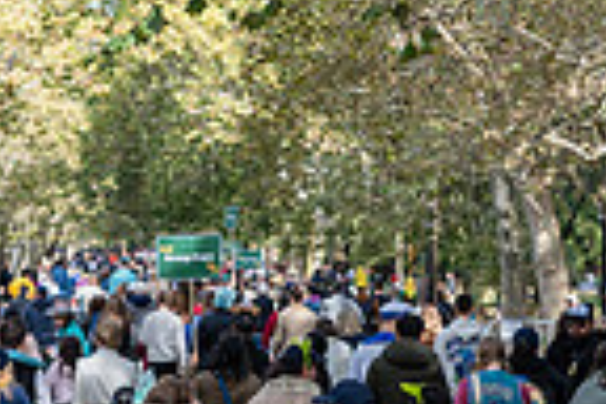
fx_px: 4545
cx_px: 126
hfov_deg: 7.6
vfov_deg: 5.1
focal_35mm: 270
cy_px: 568
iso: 1000
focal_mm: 66
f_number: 5
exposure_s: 1/1250
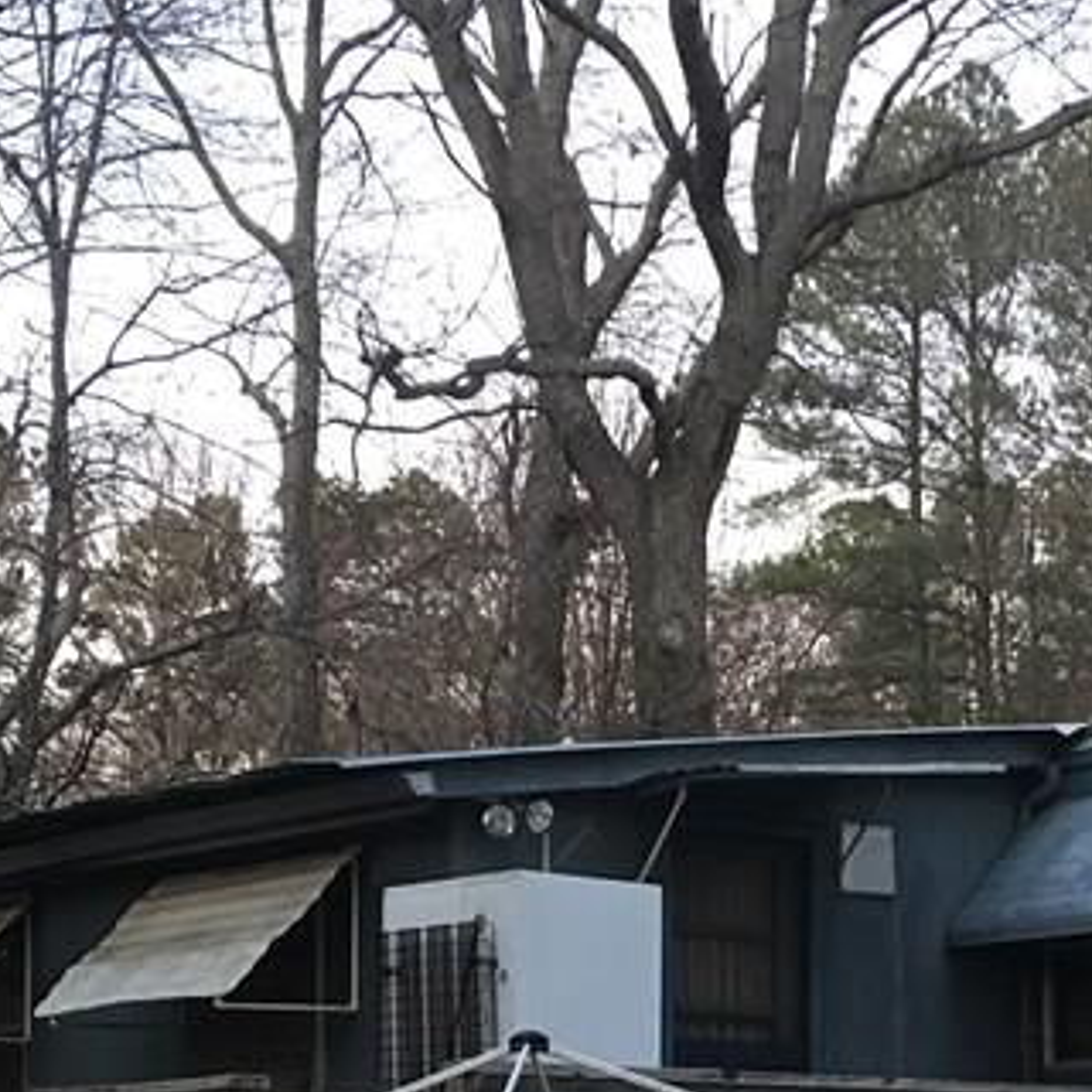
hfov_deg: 20.7
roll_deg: -0.5
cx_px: 962
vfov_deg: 20.5
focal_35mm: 82
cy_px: 1078
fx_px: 2927
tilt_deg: +3.8
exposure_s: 1/15
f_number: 2.2
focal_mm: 4.15
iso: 50
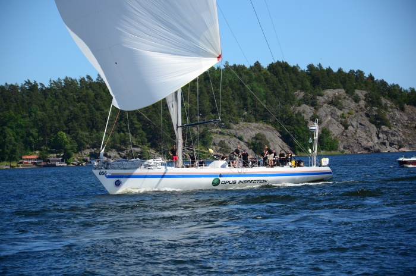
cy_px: 138
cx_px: 208
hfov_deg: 13.1
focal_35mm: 158
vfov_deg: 8.7
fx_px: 1817
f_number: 5.6
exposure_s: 1/1000
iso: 200
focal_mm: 105
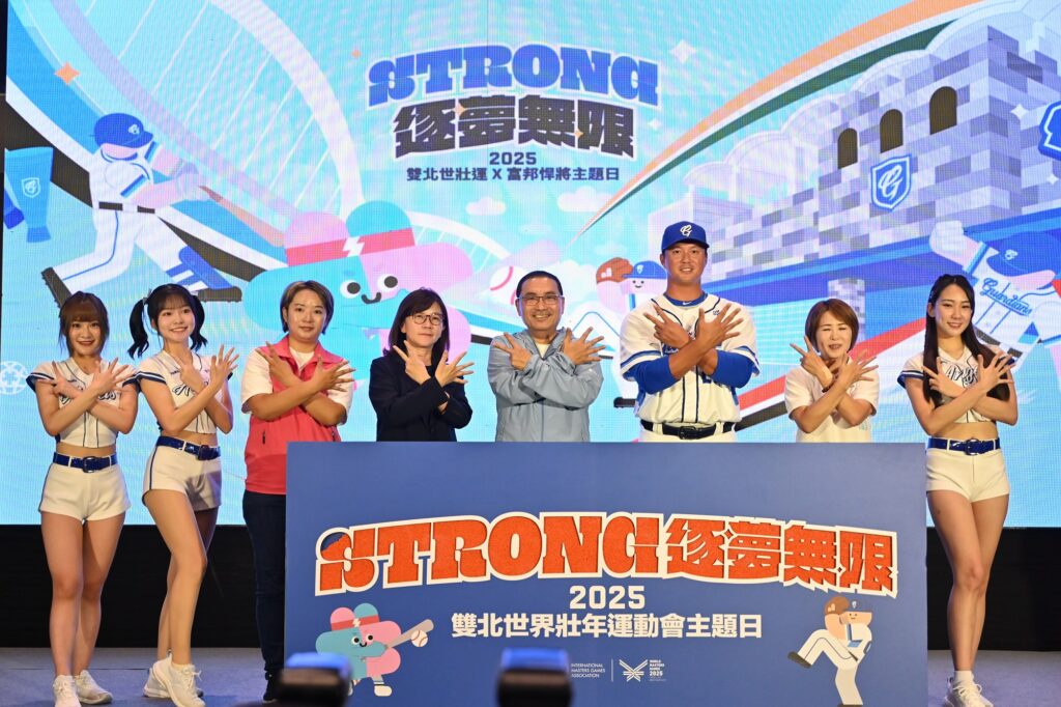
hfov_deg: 35.7
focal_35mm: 56
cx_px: 530
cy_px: 354
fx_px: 1650
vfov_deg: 24.2
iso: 2500
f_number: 4
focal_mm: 56
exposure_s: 1/400
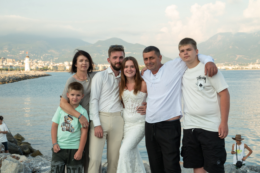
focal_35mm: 55
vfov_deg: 24.6
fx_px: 397
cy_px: 86
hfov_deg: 36.3
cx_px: 130
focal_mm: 55
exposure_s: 1/250
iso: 400
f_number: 8
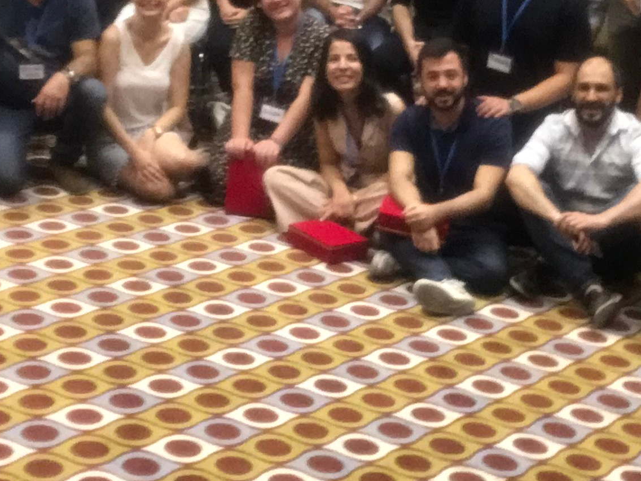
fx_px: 1612
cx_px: 339
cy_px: 166
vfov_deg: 17.0
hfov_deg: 22.5
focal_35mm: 87
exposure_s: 1/20
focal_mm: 2.87
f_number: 2.2
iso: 200
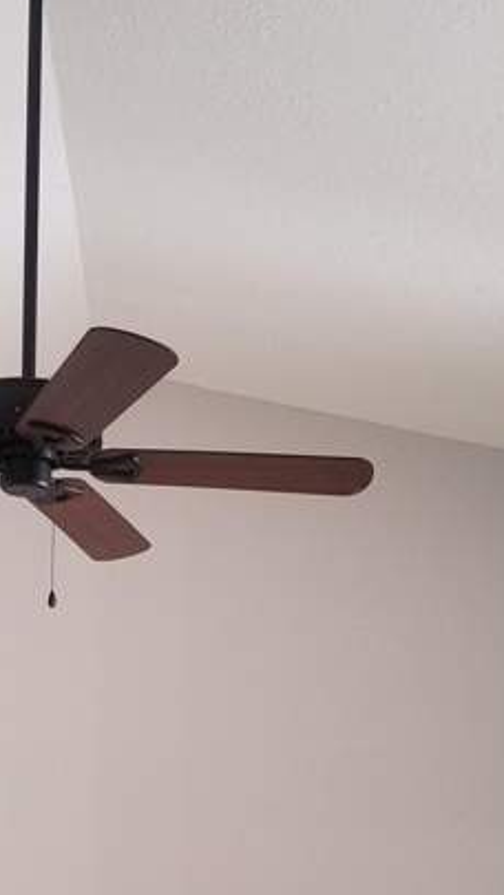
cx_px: 69
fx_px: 1330
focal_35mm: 56
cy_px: 625
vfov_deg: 36.7
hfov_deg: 21.1
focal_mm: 4.2
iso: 200
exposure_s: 1/60
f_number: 1.7
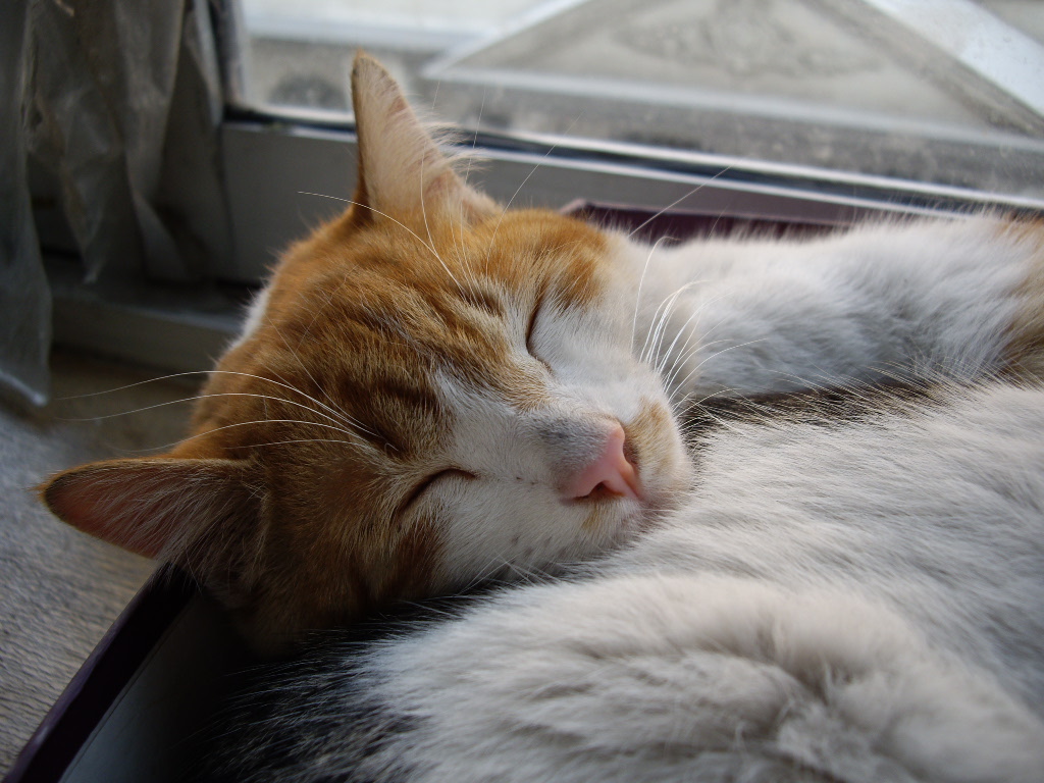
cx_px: 522
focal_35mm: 38
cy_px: 392
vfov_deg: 37.7
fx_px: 1146
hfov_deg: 49.0
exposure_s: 1/60
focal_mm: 7.9
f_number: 2.8
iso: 100
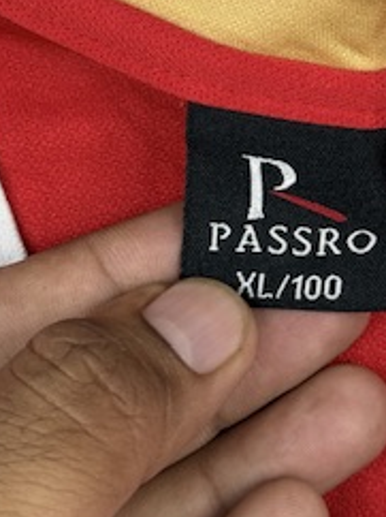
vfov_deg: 15.3
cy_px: -4
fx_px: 1892
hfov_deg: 11.6
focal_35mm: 127
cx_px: 318
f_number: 1.78
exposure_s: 1/121
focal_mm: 6.76
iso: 50
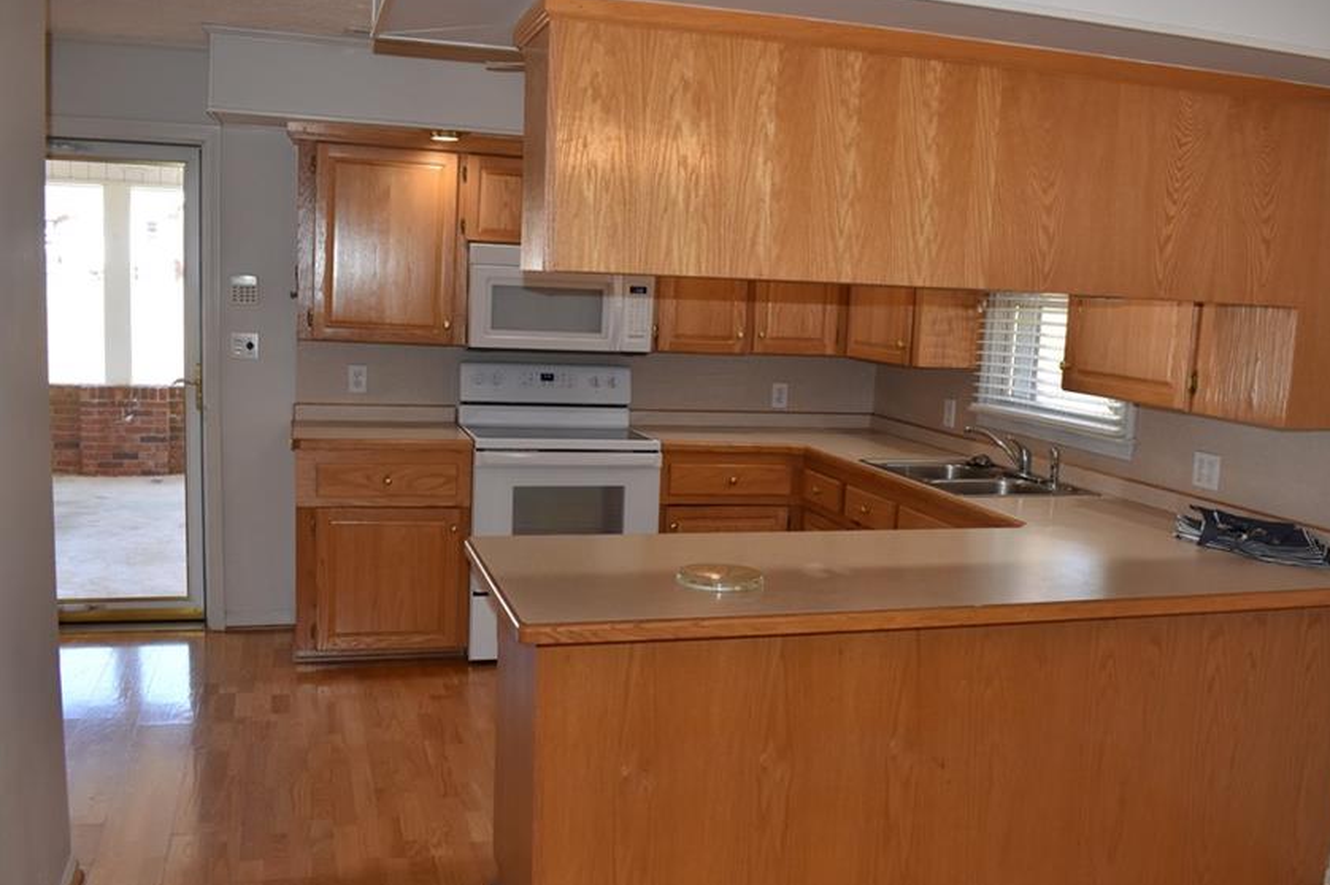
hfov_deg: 57.2
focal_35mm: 33
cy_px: 498
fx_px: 1219
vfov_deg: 39.9
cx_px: 709
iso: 450
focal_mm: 18
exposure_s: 1/125
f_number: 5.6
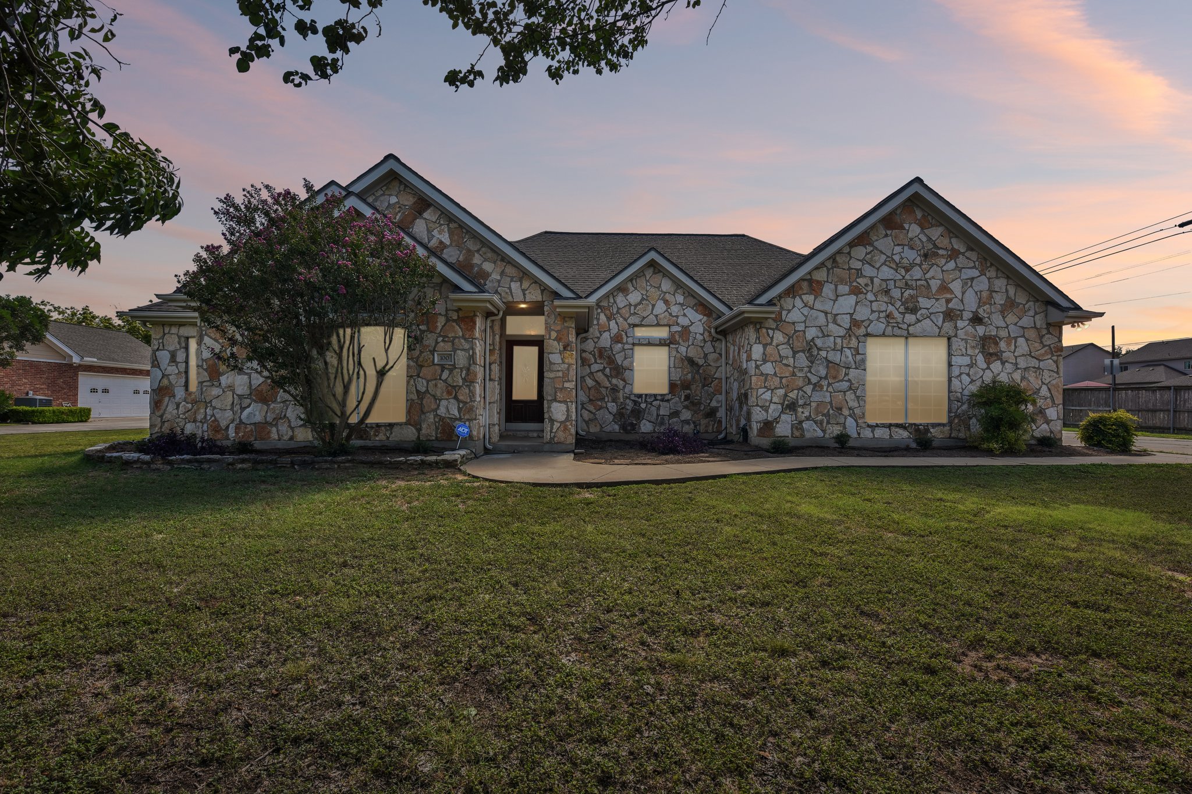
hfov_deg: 93.3
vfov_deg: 70.4
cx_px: 596
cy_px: 397
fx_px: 563
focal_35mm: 17
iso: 100
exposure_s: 1/200
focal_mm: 17
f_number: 8
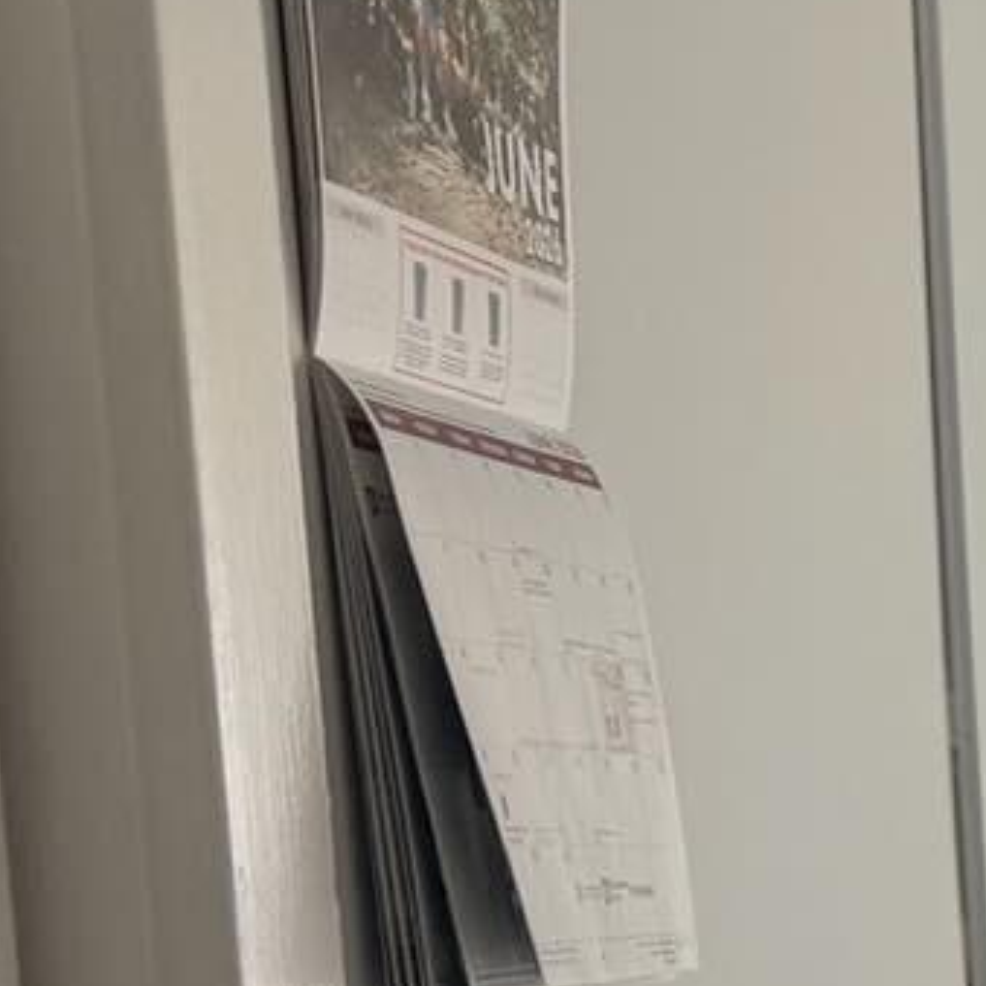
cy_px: 1495
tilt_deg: -8.9
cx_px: 2583
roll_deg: +1.1
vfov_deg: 12.9
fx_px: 4125
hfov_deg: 10.9
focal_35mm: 128
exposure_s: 1/176
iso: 80
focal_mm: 6.76
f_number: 1.78
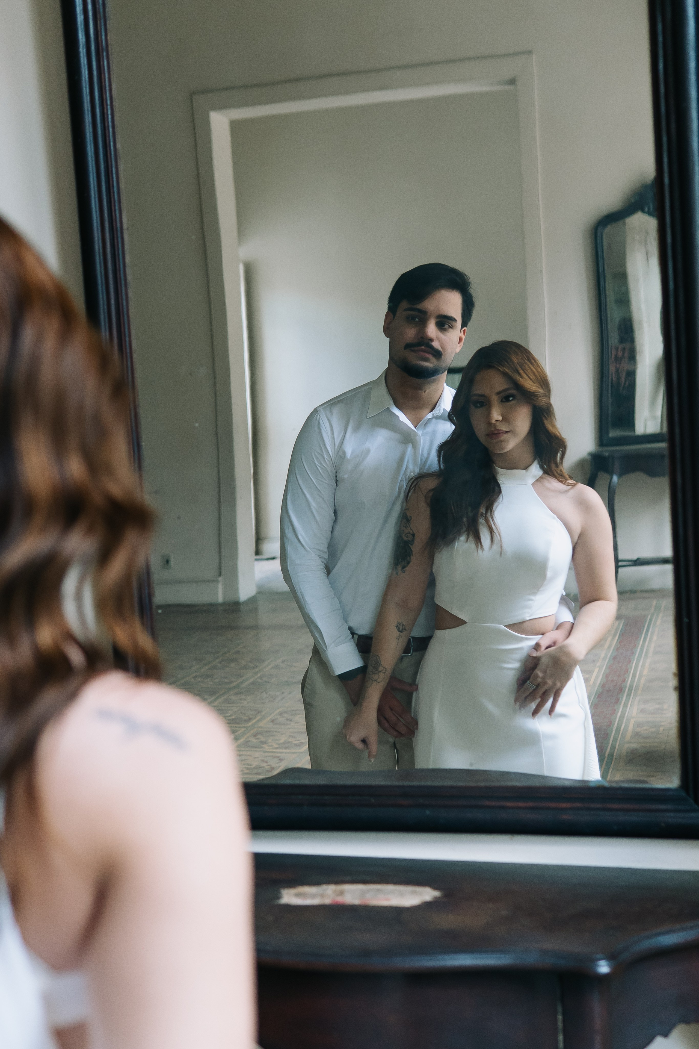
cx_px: 350
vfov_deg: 43.6
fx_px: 1311
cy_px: 524
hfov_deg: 29.9
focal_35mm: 45
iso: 800
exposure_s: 1/160
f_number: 2.5
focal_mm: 30
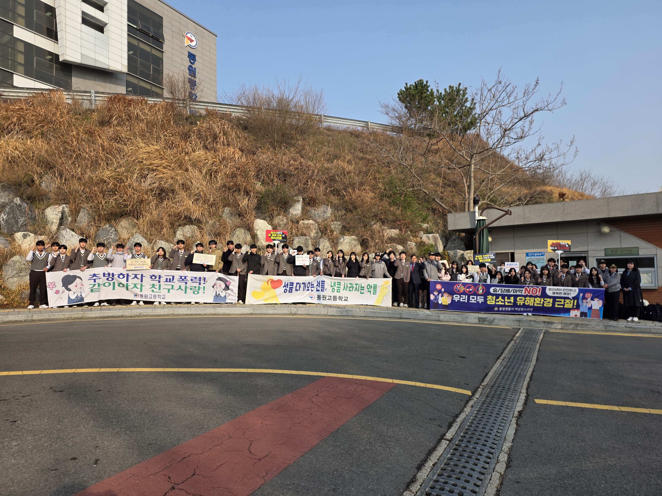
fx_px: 440
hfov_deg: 73.9
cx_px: 331
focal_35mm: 23
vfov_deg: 58.9
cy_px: 248
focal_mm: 6.25
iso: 80
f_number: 1.7
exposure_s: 1/3972
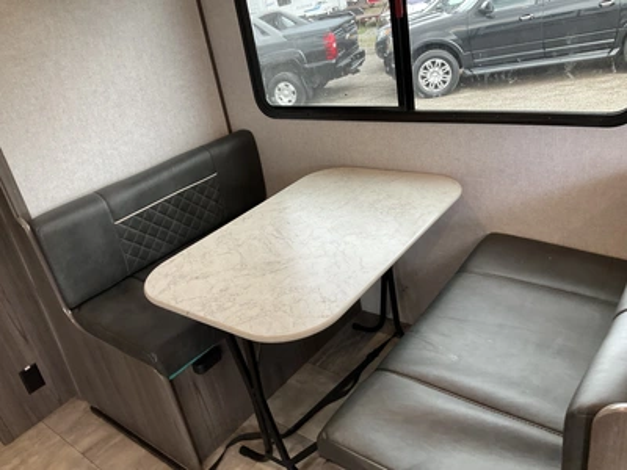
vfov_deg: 48.2
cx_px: 314
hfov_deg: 61.7
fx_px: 525
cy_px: 235
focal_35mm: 29
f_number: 1.8
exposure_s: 1/91
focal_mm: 3
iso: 64
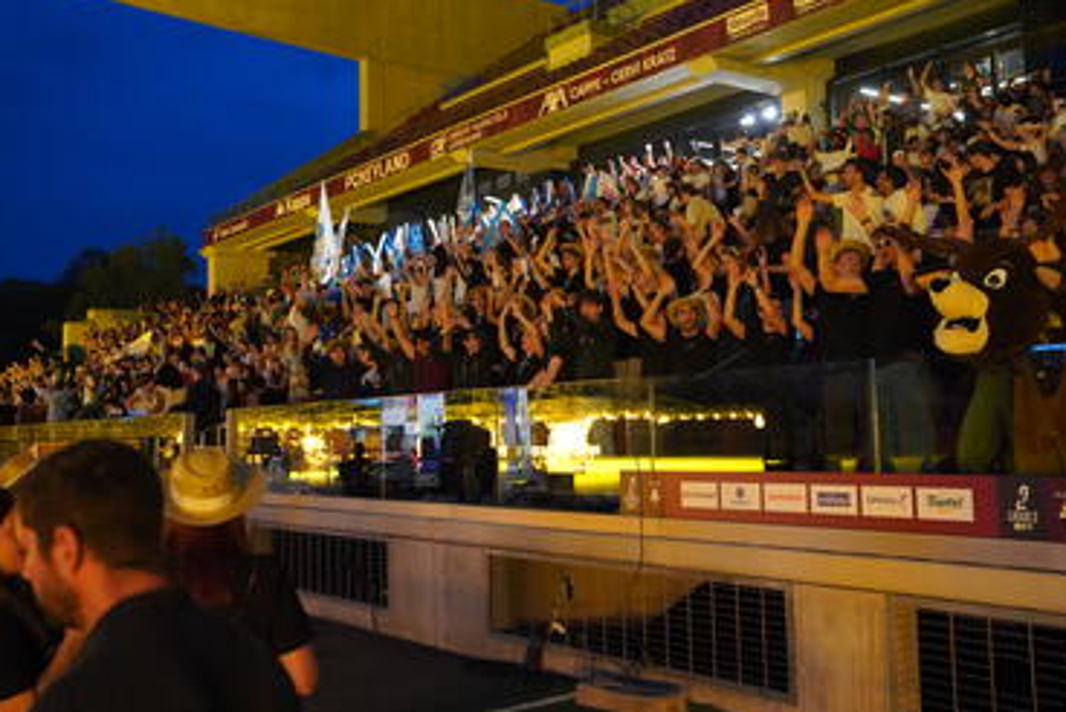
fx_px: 1139
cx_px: 527
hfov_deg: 50.2
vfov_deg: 34.7
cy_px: 331
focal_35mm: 38
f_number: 4
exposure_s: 1/160
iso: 12800
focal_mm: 35.4
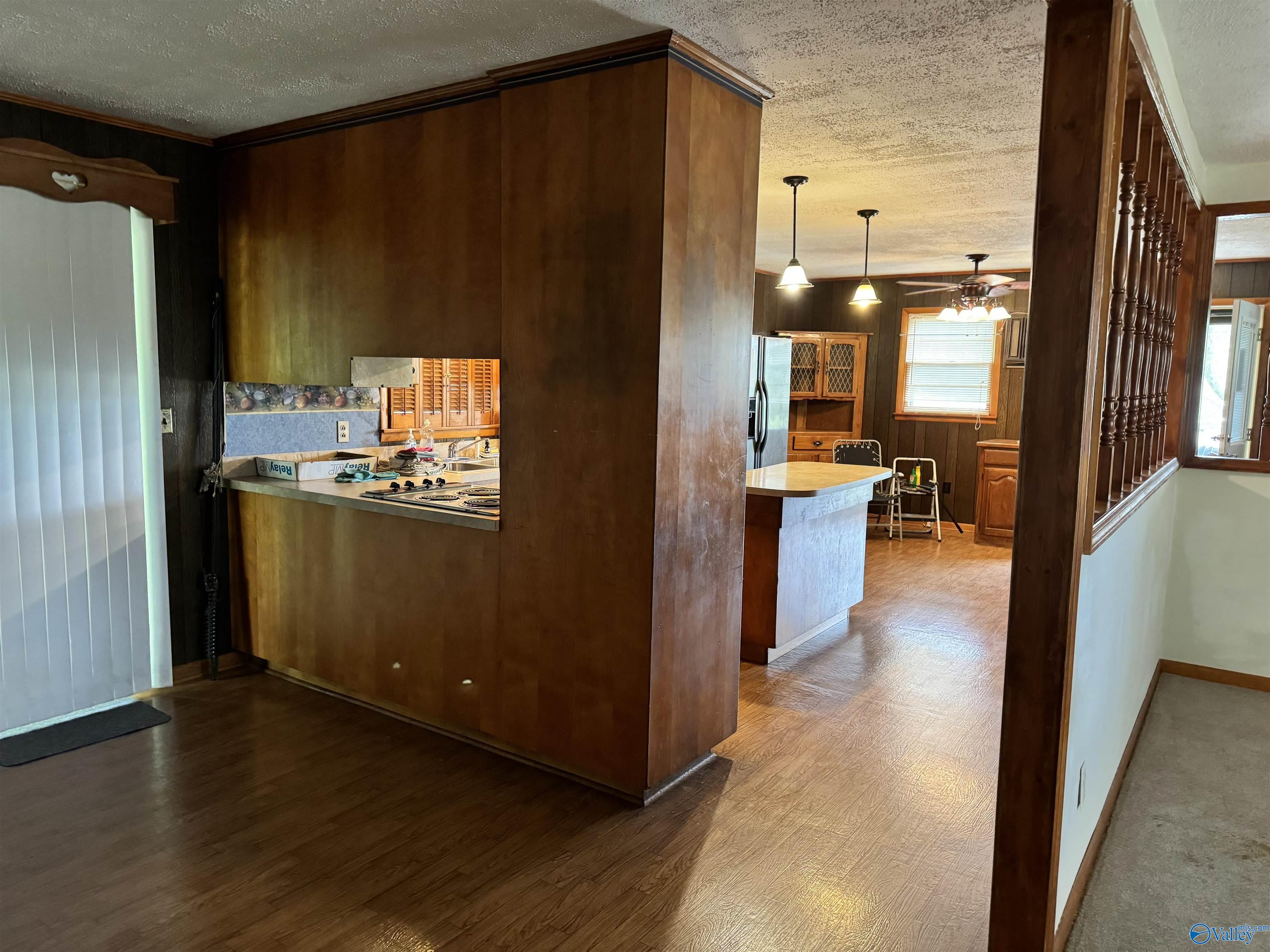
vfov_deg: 56.8
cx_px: 635
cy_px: 476
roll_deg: -2.0
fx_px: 881
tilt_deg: -7.3
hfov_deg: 71.6
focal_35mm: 24
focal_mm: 6.76
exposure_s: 1/40
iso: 640
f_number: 1.78
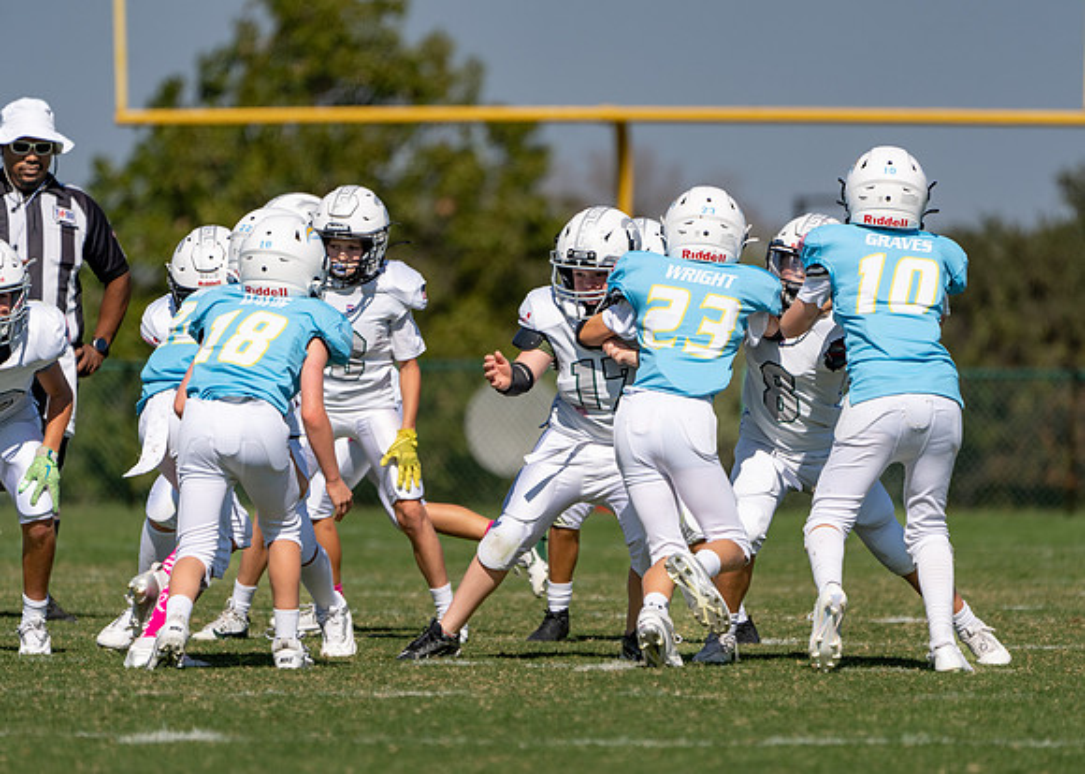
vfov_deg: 2.9
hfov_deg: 4.1
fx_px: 15333
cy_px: 436
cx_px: 551
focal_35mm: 498
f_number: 5.6
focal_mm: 400
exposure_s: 1/1250
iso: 100
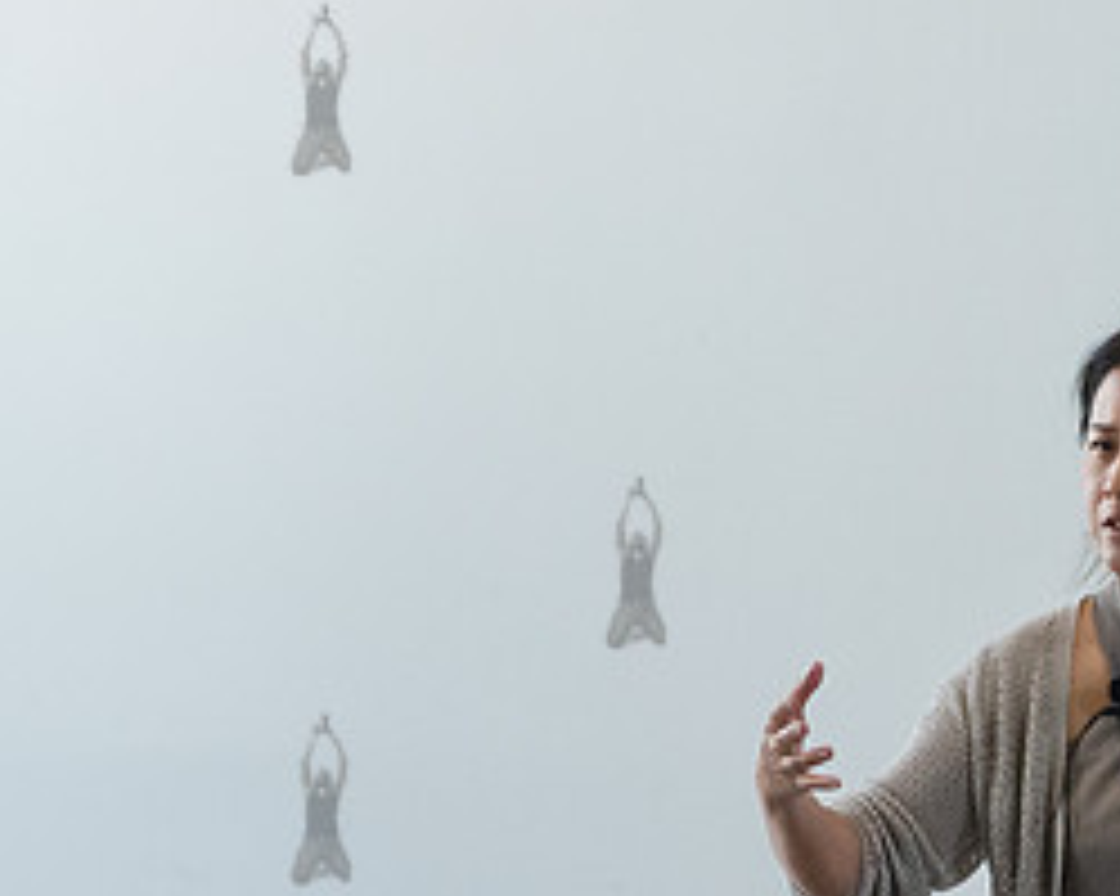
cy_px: 674
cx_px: 1298
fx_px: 14911
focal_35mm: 450
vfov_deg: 3.4
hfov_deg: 4.3
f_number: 4
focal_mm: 145
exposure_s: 1/320
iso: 4000
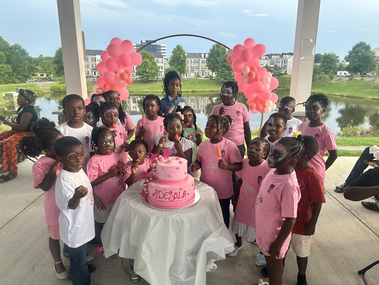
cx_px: 190
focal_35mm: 24
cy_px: 142
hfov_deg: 71.6
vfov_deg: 56.8
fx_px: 263
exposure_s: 1/124
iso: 50
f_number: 1.78
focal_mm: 6.86
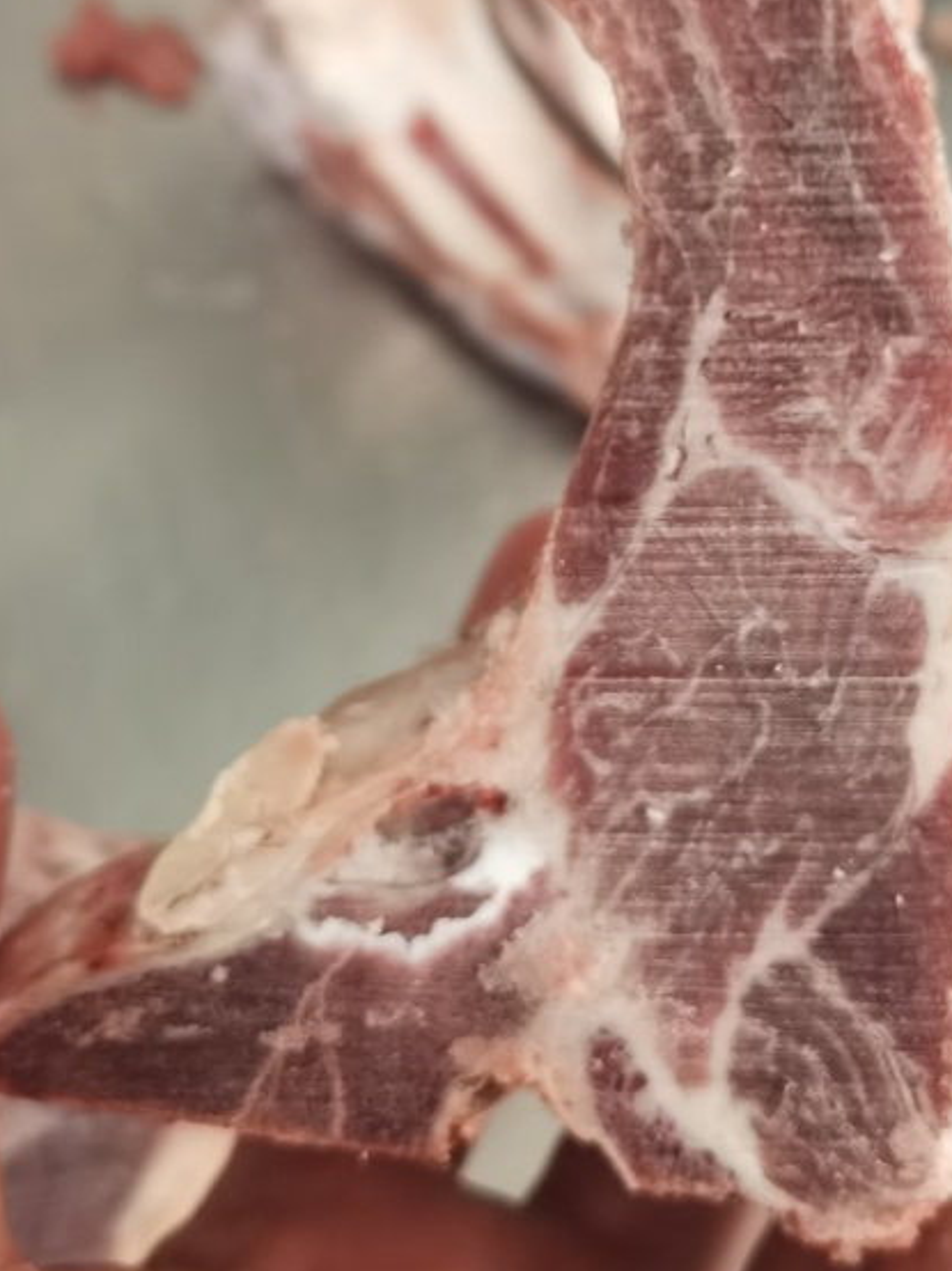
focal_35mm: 52
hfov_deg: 27.6
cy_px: 389
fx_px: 1908
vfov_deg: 36.3
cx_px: 727
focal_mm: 5.58
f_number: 1.8
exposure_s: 1/60
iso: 320
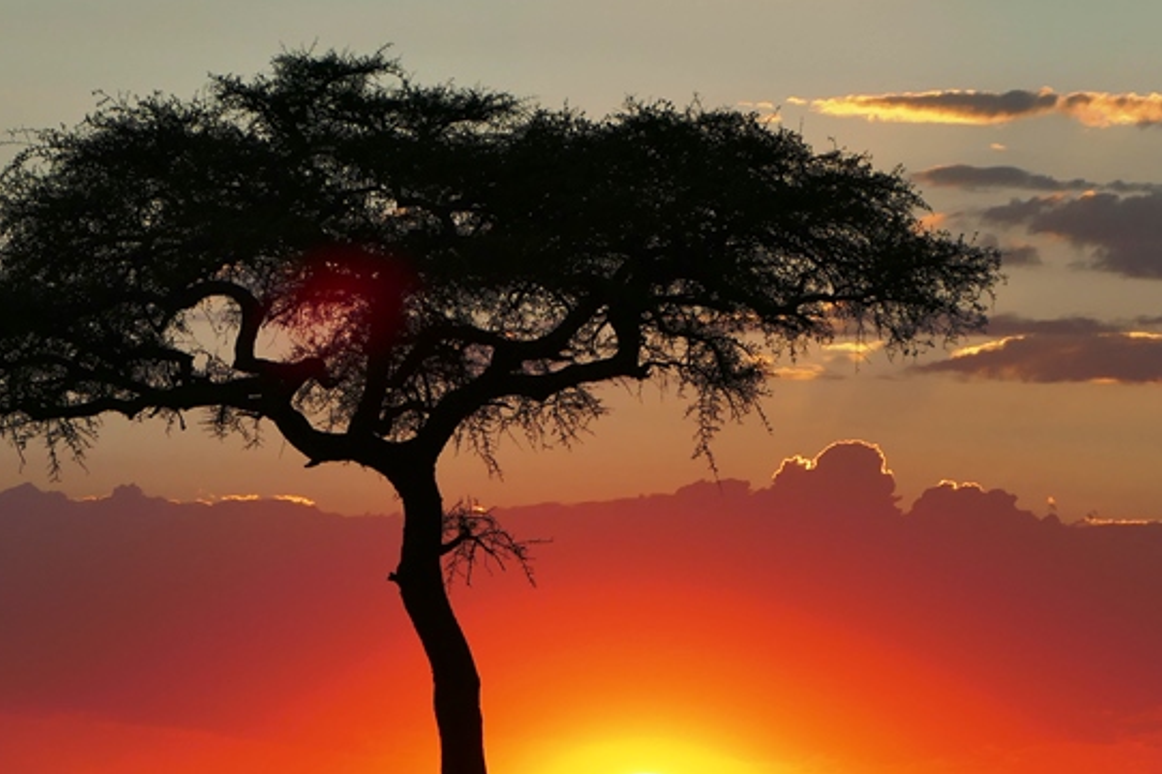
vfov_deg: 4.4
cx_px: 485
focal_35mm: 310
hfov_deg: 6.6
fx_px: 10002
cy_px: 520
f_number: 3.9
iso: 125
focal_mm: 59.97
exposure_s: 1/1000
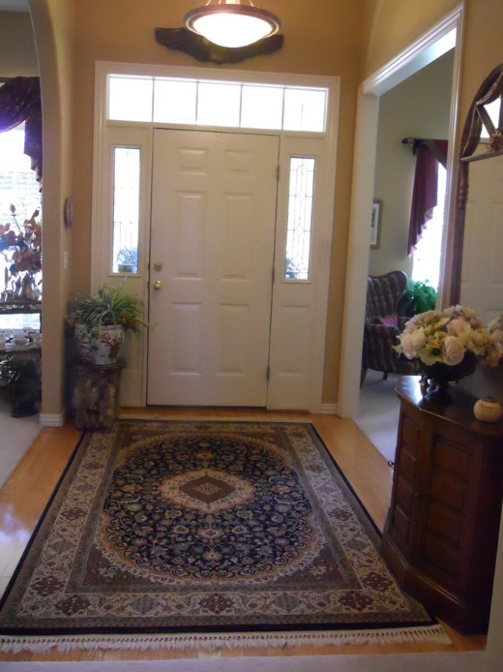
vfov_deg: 58.3
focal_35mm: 31
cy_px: 303
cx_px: 251
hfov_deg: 45.4
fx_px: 601
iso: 800
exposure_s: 1/100
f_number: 2.7
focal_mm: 5
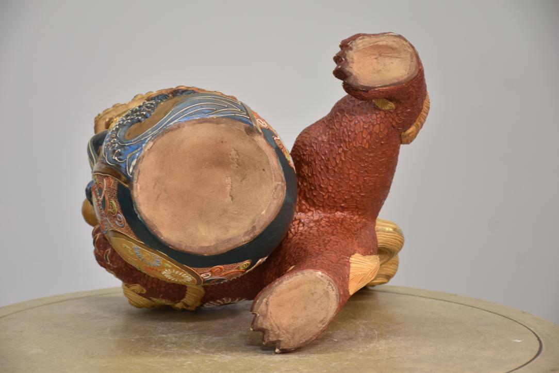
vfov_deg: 11.4
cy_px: 186
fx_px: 1863
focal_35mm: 120
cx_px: 280
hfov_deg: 17.1
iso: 400
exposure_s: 1/30
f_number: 5.3
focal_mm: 80
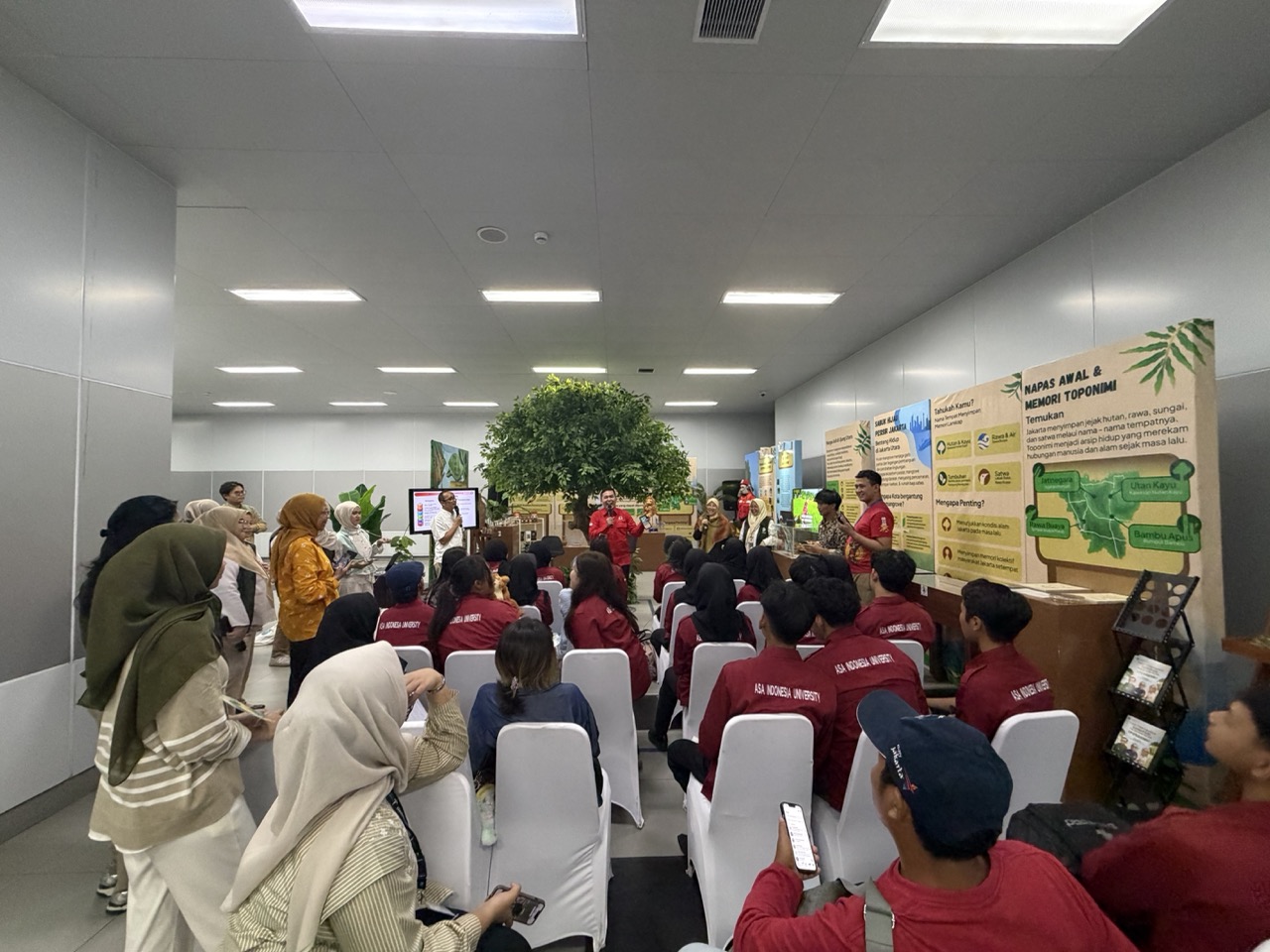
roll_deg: +1.1
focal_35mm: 14
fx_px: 514
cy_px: 476
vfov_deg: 85.7
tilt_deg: +0.4
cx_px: 635
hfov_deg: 102.1
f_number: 2.2
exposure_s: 1/50
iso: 400
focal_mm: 2.22
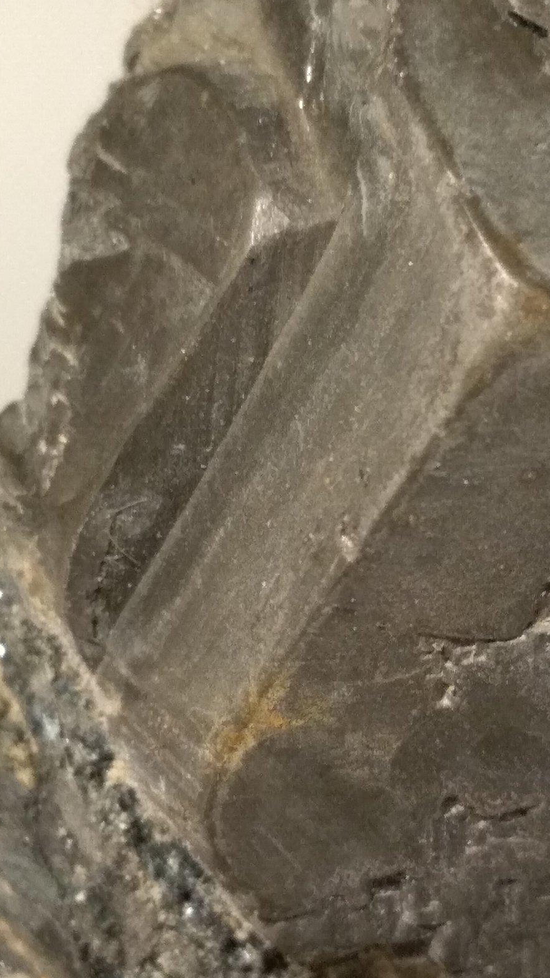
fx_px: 752
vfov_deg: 66.1
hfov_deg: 40.1
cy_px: 487
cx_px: 319
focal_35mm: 29
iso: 332
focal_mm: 3.54
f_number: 2
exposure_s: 1/33.3
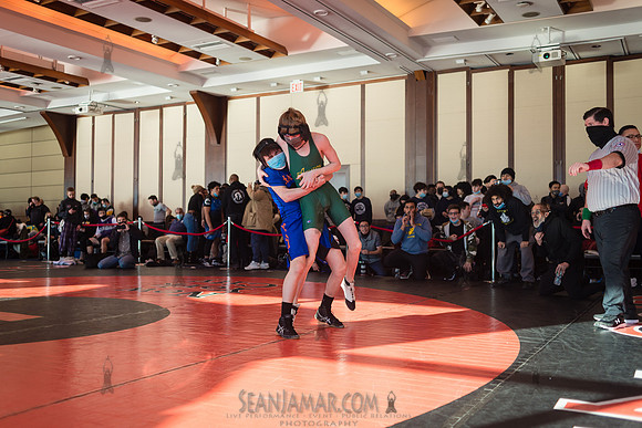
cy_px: 214
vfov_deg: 37.9
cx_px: 321
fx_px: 624
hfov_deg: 54.4
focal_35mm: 35
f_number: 3.5
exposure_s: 1/400
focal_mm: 35
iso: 400
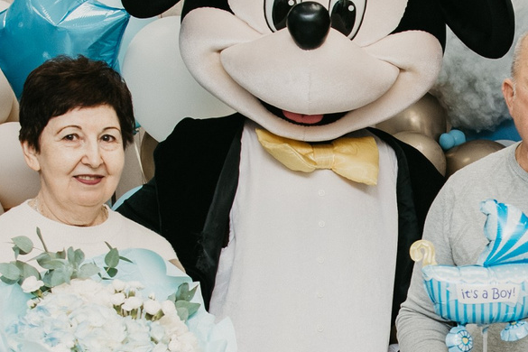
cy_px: 378
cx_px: 534
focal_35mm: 105
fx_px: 1540
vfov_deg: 12.8
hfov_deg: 18.9
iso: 160
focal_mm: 24
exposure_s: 1/160
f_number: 4
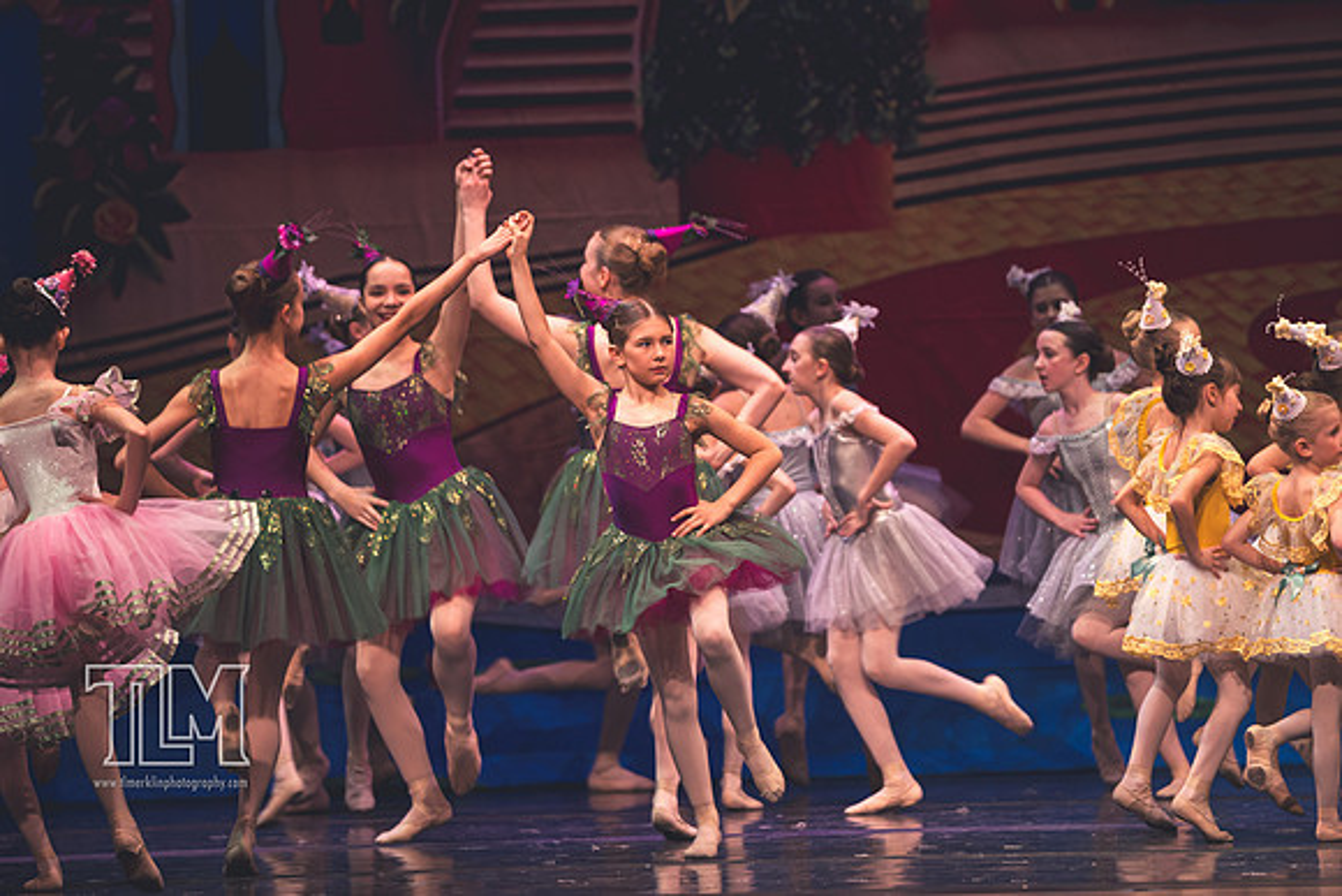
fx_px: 10893
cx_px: 671
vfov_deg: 4.7
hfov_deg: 7.1
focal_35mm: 292
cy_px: 448
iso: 720
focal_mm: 195
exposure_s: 1/250
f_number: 2.8
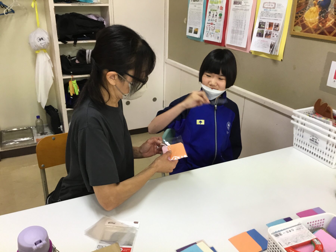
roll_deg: +0.4
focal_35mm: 31
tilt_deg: -21.3
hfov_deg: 58.4
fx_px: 301
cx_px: 168
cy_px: 126
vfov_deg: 45.4
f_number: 2.4
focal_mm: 3.3
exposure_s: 1/30
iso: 50
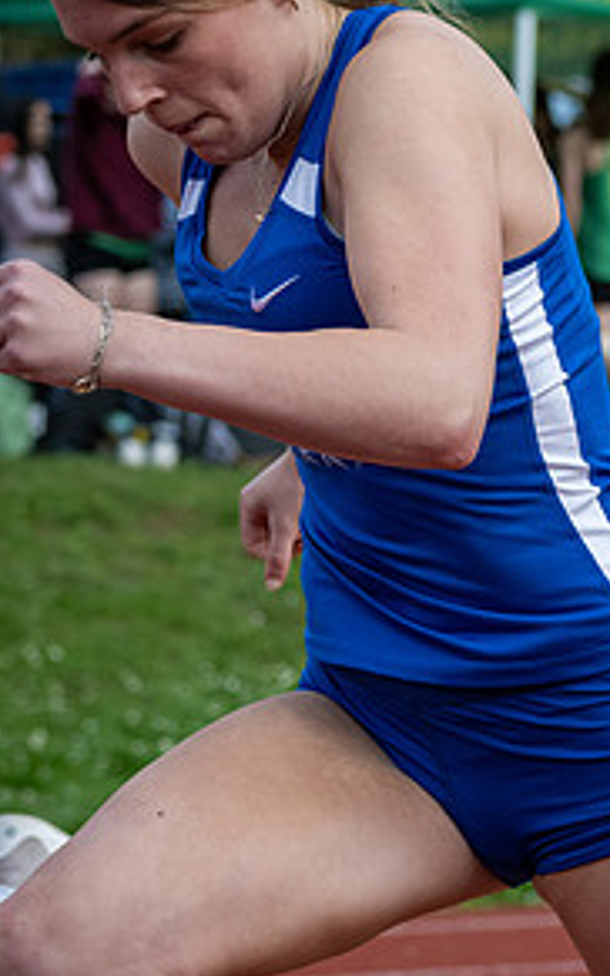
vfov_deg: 9.7
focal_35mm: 217
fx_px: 5769
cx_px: 595
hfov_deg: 6.0
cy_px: 391
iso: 1000
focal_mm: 80
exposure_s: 1/2000
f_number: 5.6
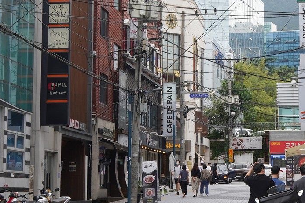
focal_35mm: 101
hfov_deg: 19.8
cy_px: 47
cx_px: 284
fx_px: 856
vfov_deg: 13.5
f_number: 13
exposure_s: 1/100
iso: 400
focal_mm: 35
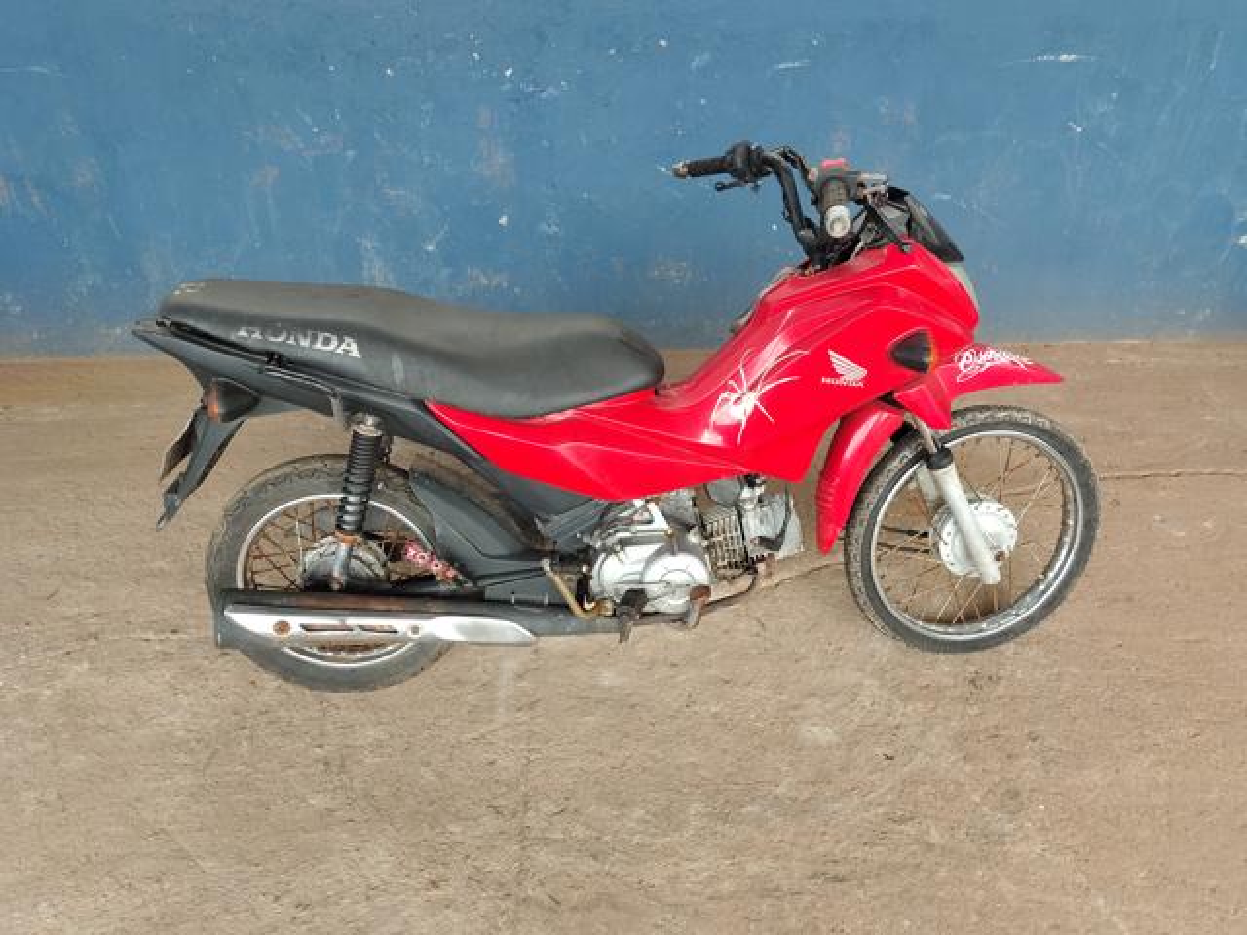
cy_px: 468
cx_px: 624
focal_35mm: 25
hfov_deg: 69.4
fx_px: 901
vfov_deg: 54.9
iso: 220
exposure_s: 1/120
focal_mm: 4.71
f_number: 1.7
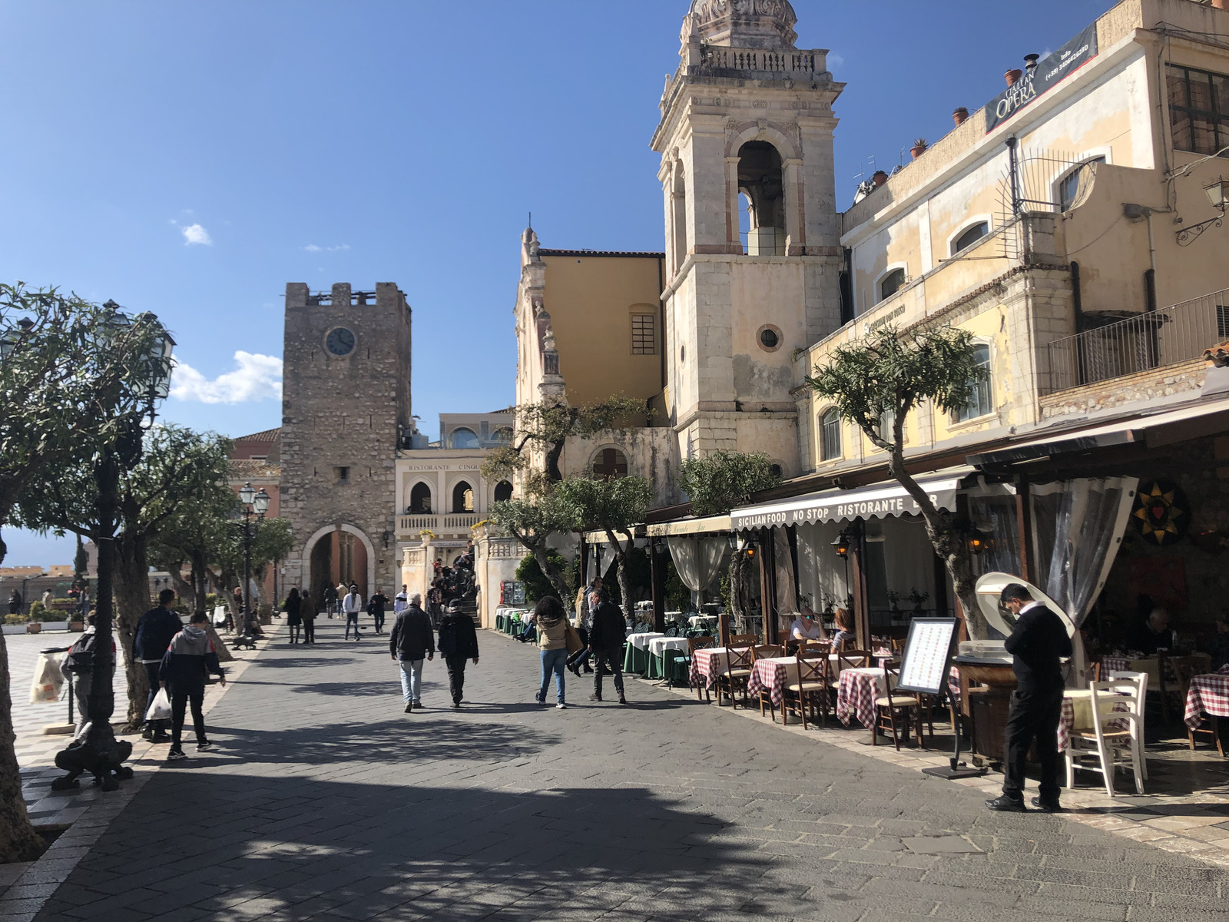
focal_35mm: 28
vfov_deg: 49.7
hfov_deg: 63.4
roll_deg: +2.2
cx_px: 614
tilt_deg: +5.8
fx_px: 994
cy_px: 461
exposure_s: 1/2558
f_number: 1.8
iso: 25
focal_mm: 4
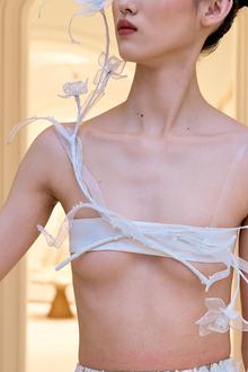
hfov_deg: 14.5
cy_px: 216
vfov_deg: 21.6
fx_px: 976
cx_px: 109
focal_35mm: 94
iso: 200
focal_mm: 32.5
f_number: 2.8
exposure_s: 1/160
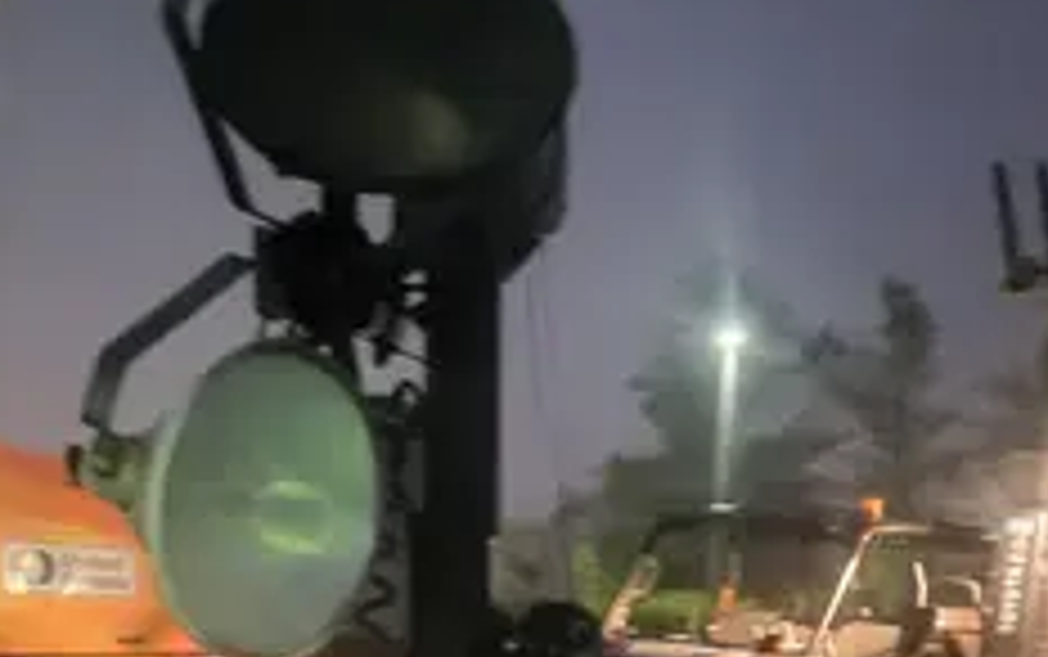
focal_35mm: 65
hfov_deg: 31.5
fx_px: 1858
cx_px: 544
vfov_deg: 18.4
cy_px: 889
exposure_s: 1/17
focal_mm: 5.4
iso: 1250
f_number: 1.8
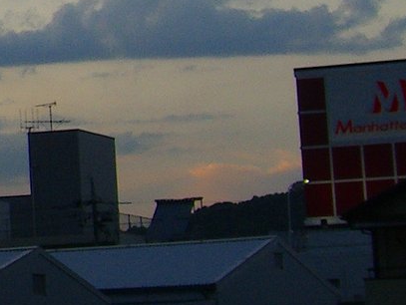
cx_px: -545
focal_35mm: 191
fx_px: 2242
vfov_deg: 7.7
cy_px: -120
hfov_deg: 9.3
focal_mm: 7.9
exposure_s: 1/125
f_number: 4
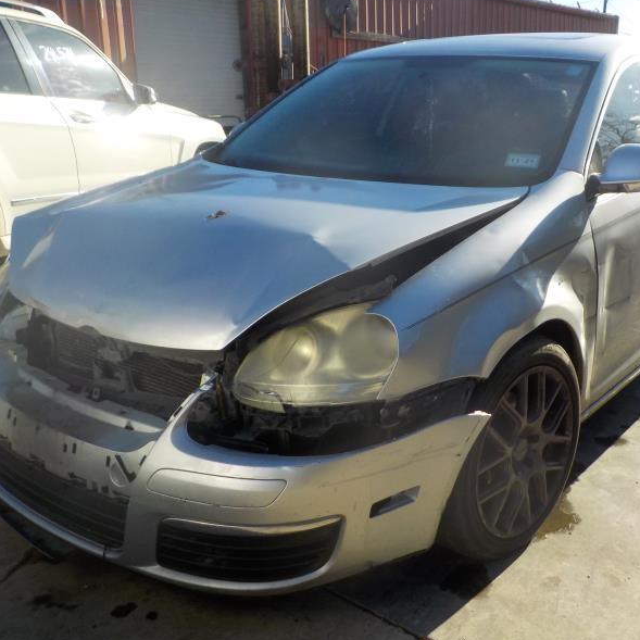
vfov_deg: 46.0
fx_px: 753
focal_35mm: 36
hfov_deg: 45.5
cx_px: 416
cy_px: 318
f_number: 3.3
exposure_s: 1/1000
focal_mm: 4.1
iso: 125
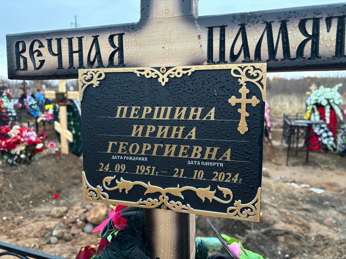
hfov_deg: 67.3
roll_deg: -0.9
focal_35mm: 26
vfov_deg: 53.1
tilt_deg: -9.7
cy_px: 130
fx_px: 260
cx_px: 173
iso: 500
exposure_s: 1/60
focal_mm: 5.96
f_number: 1.6
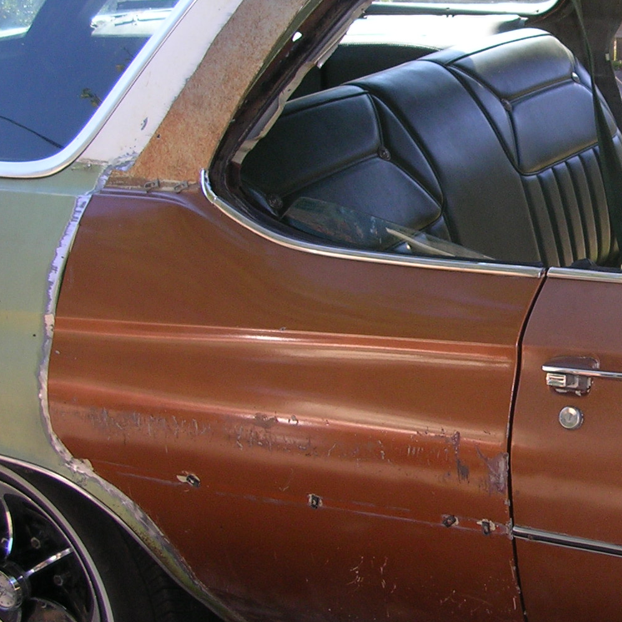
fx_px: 1403
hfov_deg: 23.9
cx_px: 627
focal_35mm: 69
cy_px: 329
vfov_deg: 25.0
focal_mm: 5.8
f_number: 2.8
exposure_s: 1/204
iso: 50
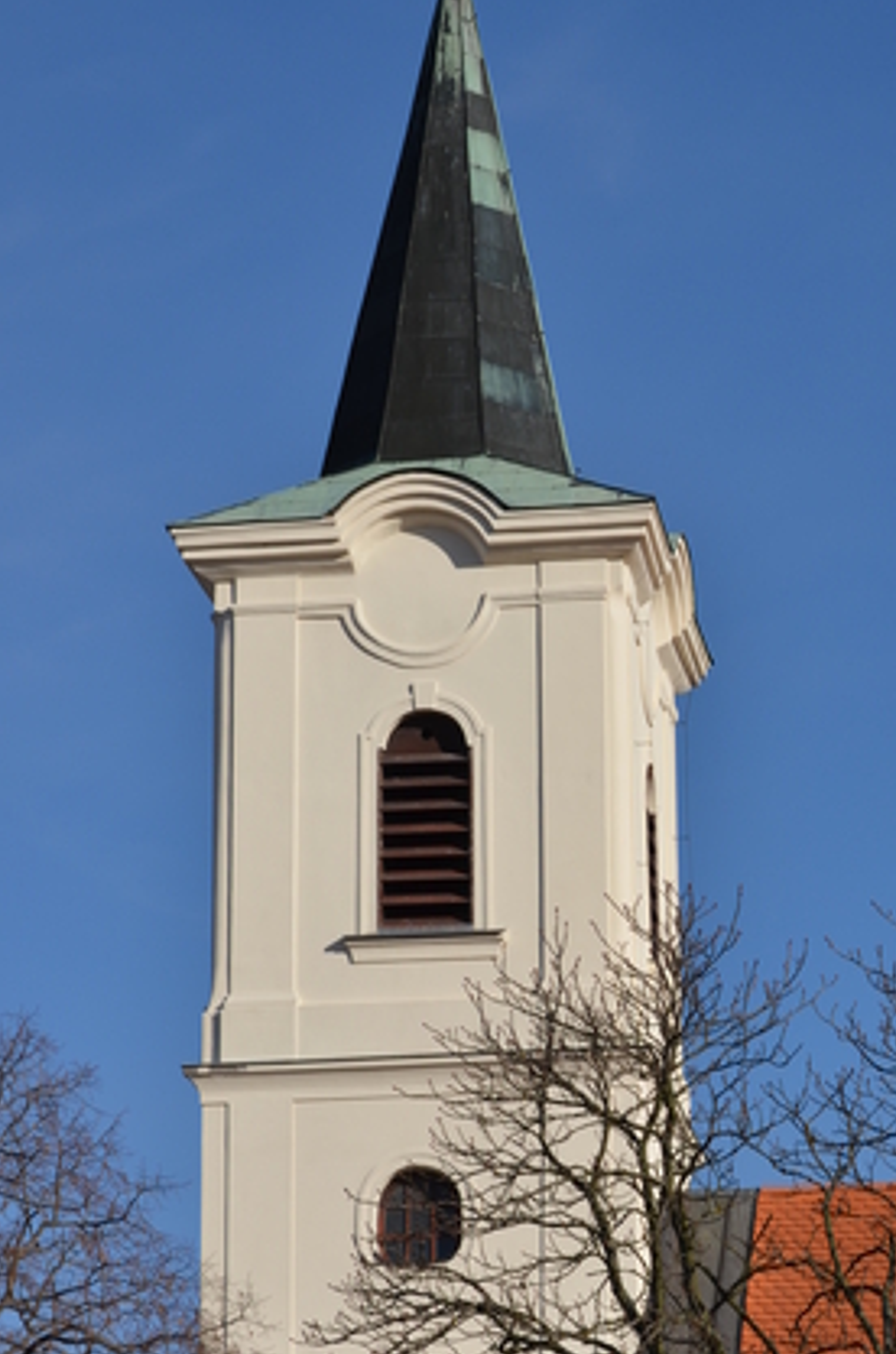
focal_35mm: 127
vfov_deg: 16.2
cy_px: 714
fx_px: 4756
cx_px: 581
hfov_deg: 10.8
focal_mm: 55
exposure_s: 1/500
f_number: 11
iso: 100
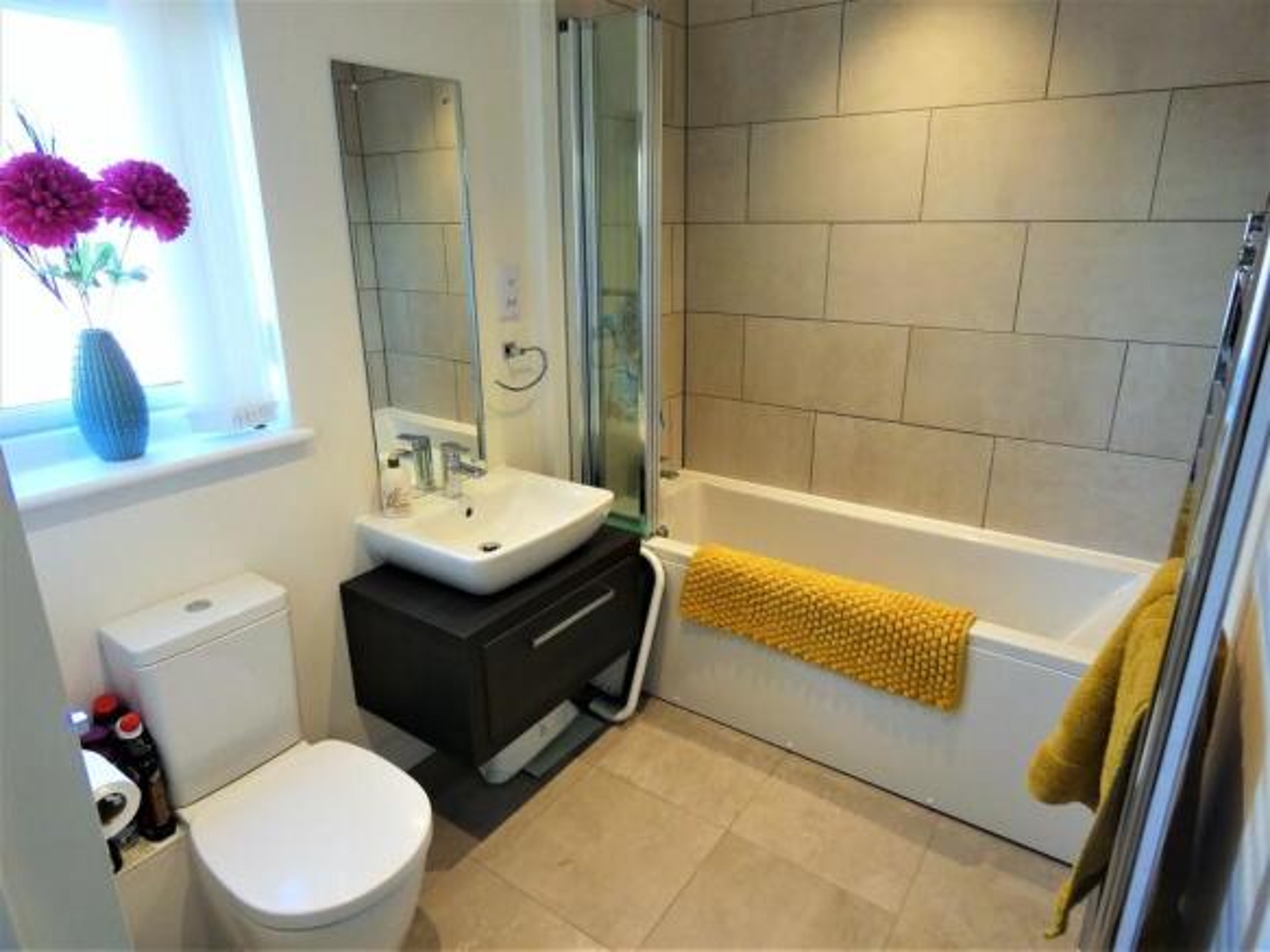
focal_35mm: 20
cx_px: 635
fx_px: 734
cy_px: 476
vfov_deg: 66.0
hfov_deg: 81.8
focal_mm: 3.6
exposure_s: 1/60
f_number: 2.8
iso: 320
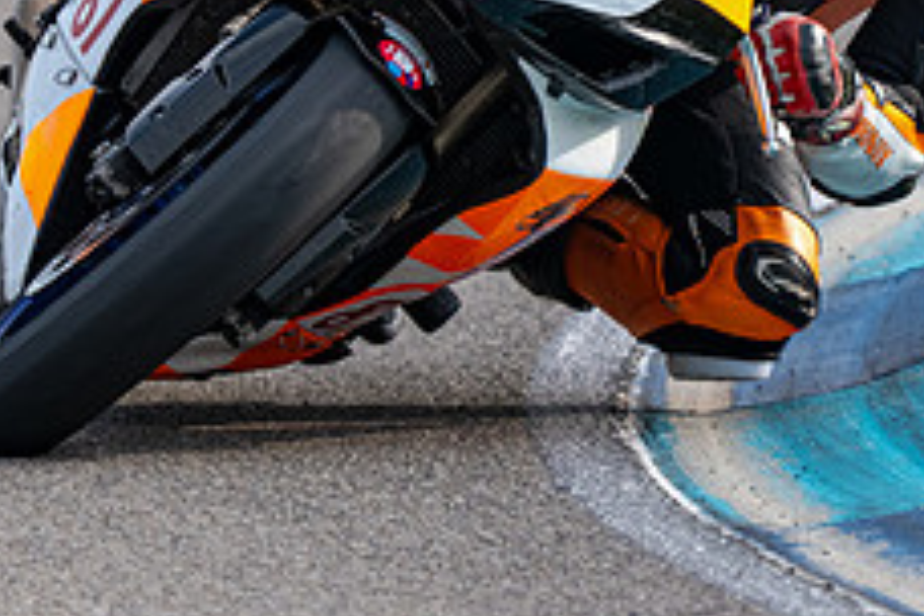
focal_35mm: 1910
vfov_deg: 0.7
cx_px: 675
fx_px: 49019
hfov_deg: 1.1
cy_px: 16
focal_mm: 600
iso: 400
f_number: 6.3
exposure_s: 1/1250
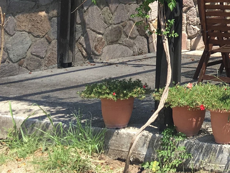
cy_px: -108
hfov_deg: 18.5
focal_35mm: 99
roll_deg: -0.4
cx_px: 293
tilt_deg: +7.3
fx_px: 658
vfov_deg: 13.8
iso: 25
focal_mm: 4.15
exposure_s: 1/693
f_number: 2.2
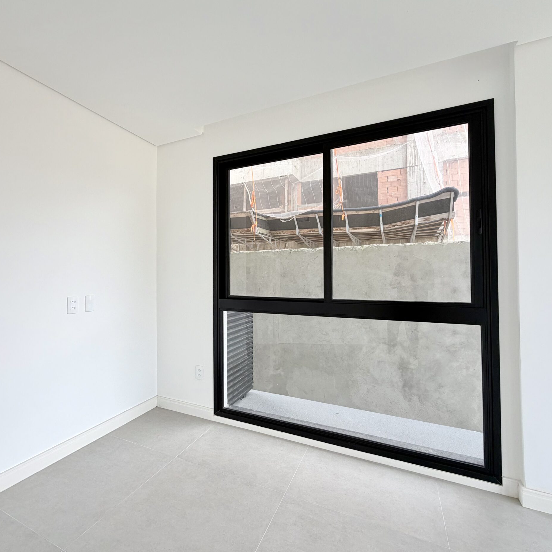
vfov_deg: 84.0
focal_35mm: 17
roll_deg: +0.1
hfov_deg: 83.7
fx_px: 307
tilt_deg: +1.5
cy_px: 270
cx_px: 247
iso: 40
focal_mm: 2.22
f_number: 2.2
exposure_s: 1/176
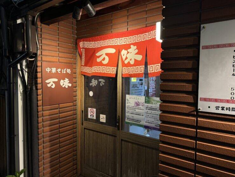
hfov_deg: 71.6
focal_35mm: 24
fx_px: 163
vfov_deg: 56.8
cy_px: 88
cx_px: 118
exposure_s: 1/60
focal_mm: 6.76
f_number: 1.78
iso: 125
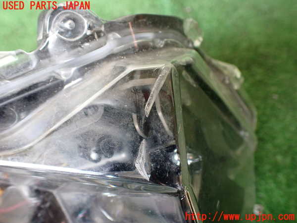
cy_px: 112
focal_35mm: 30
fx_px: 257
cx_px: 148
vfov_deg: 46.8
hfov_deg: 60.0
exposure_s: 1/125
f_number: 2.3
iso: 800
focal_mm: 5.4
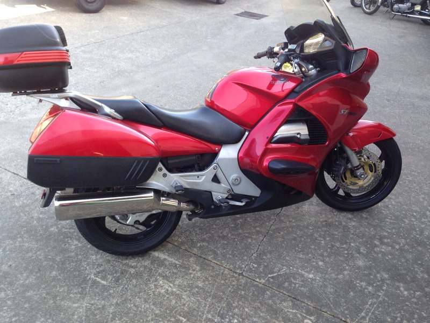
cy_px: 162
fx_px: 410
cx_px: 215
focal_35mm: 33
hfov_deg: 55.4
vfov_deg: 42.9
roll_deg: -3.3
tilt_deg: -31.9
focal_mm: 4.12
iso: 50
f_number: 2.4
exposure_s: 1/128
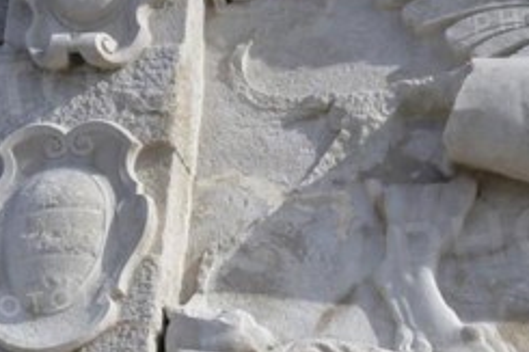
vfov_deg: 11.3
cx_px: 579
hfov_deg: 16.4
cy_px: 103
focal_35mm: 121
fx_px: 1777
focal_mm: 37
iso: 64
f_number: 5
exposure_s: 1/640
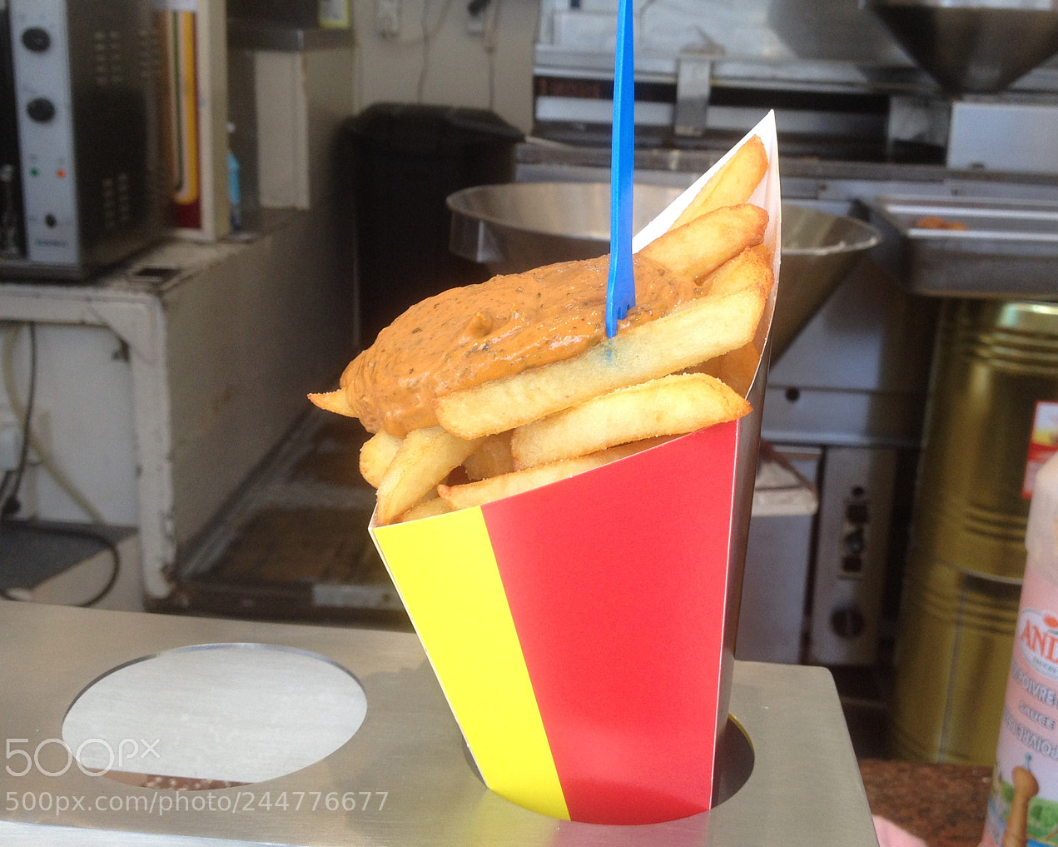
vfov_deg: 34.8
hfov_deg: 42.7
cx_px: 619
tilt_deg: -15.6
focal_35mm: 43
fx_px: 1347
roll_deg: -2.0
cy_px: 367
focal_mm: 4.28
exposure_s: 1/120
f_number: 2.4
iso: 64
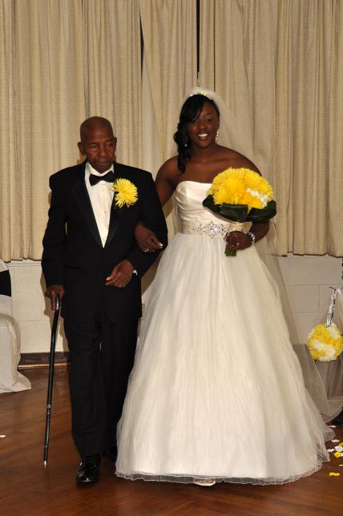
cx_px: 172
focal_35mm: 72
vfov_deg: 28.1
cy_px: 258
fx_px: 1031
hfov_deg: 18.9
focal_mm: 48
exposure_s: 1/60
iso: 400
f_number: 4.8
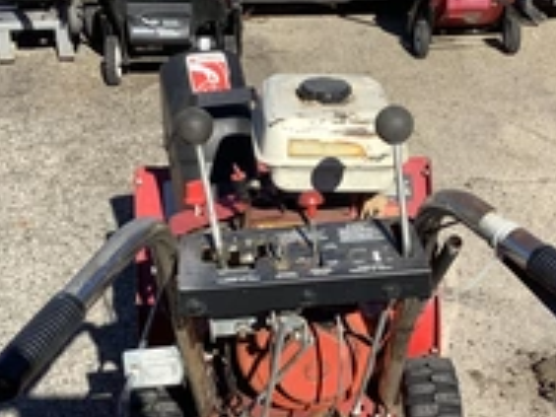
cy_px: 281
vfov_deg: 22.2
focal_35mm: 66
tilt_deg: -30.6
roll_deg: -1.2
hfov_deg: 29.3
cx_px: 343
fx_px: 1060
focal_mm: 3.3
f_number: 2.4
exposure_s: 1/1359
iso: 25
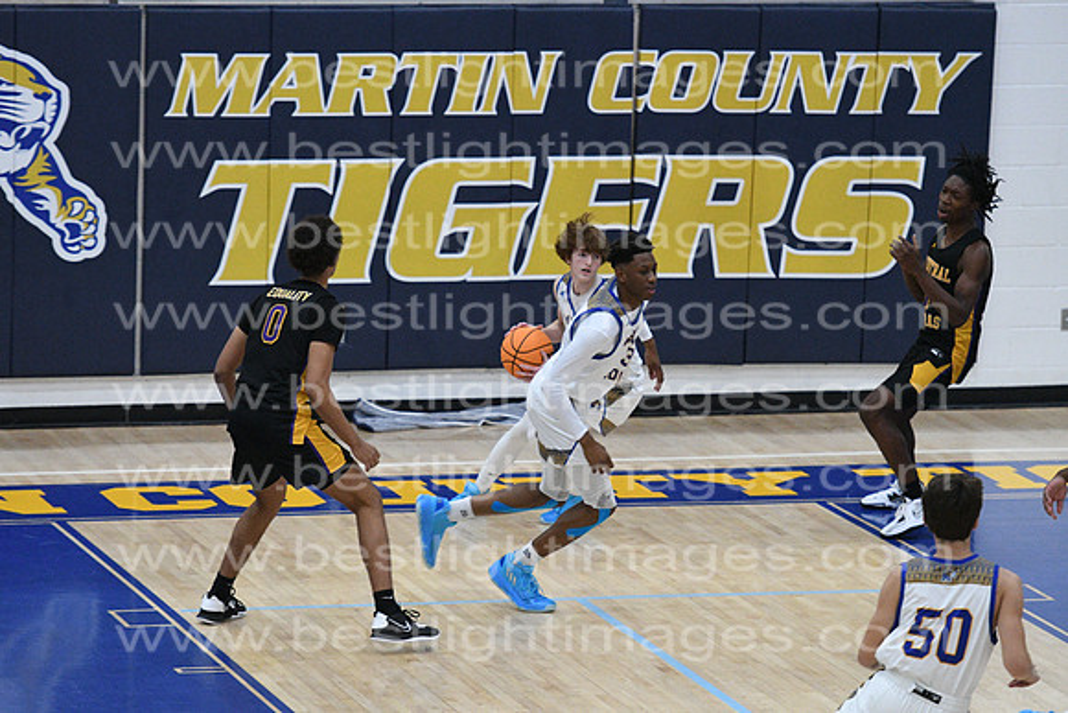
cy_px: 356
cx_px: 534
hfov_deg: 8.6
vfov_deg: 5.7
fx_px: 7121
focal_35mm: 240
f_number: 3.5
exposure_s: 1/800
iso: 6400
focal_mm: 160
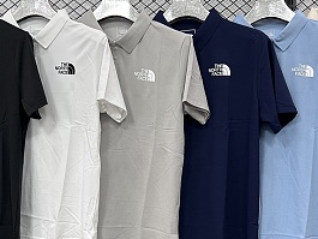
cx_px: 146
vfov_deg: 29.6
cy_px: 153
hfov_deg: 38.9
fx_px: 450
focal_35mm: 49
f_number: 1.5
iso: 125
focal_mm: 5.7
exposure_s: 1/82
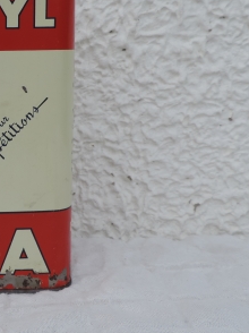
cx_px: -44
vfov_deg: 38.8
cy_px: 138
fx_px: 471
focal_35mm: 49
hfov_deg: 26.6
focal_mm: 4.3
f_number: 3
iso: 80
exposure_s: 1/640
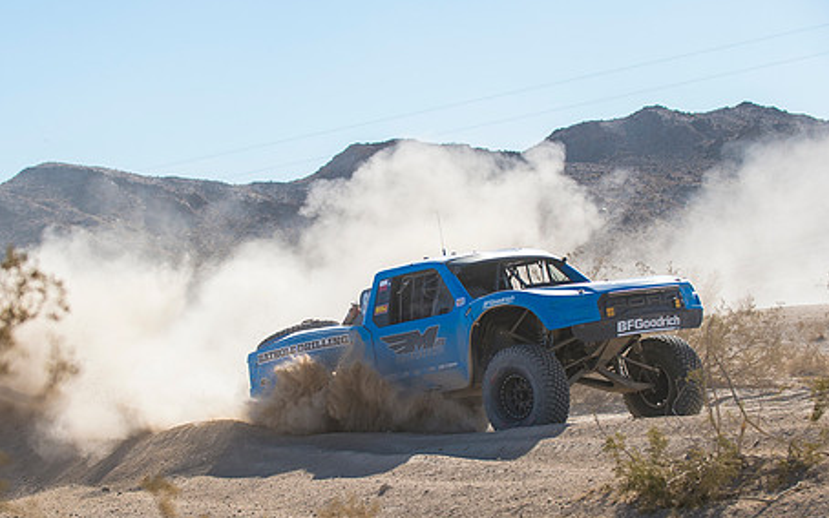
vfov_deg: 11.7
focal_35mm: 112
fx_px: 2531
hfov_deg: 18.6
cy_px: 288
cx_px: 369
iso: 250
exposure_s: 1/3200
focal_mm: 86
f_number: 4
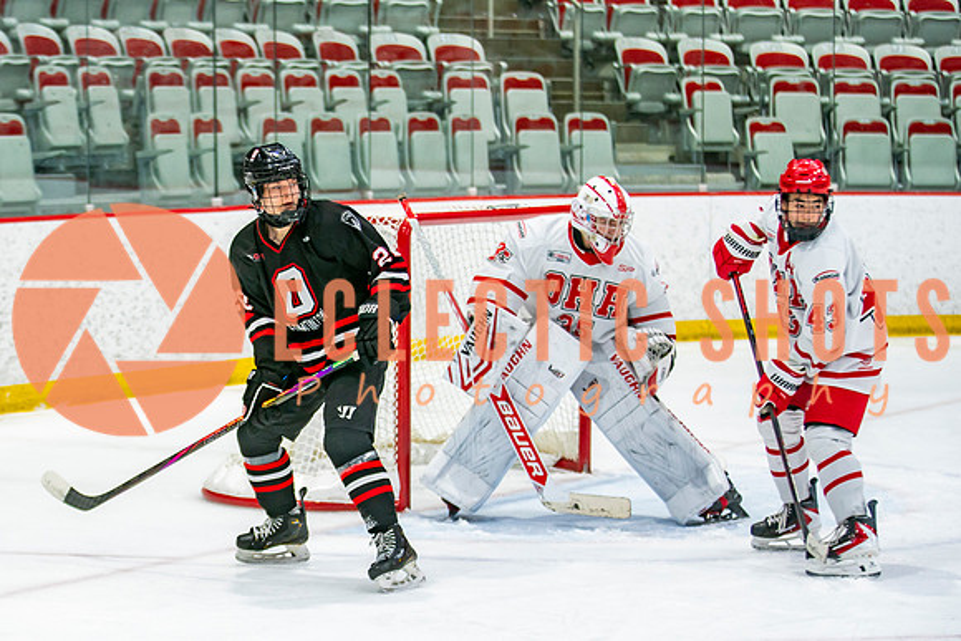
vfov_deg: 9.7
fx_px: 3797
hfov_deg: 14.4
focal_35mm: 142
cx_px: 252
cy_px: 353
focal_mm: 88
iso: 800
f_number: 2.8
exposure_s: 1/640
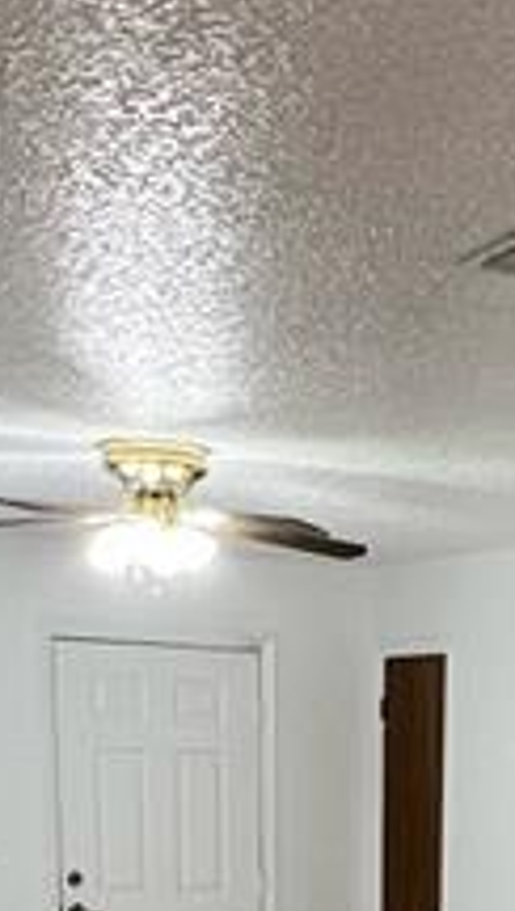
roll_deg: -2.7
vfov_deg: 26.7
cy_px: 1172
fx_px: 1621
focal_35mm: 67
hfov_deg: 17.4
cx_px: 583
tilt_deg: -14.2
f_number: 1.8
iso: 160
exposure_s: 1/60
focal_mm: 1.57
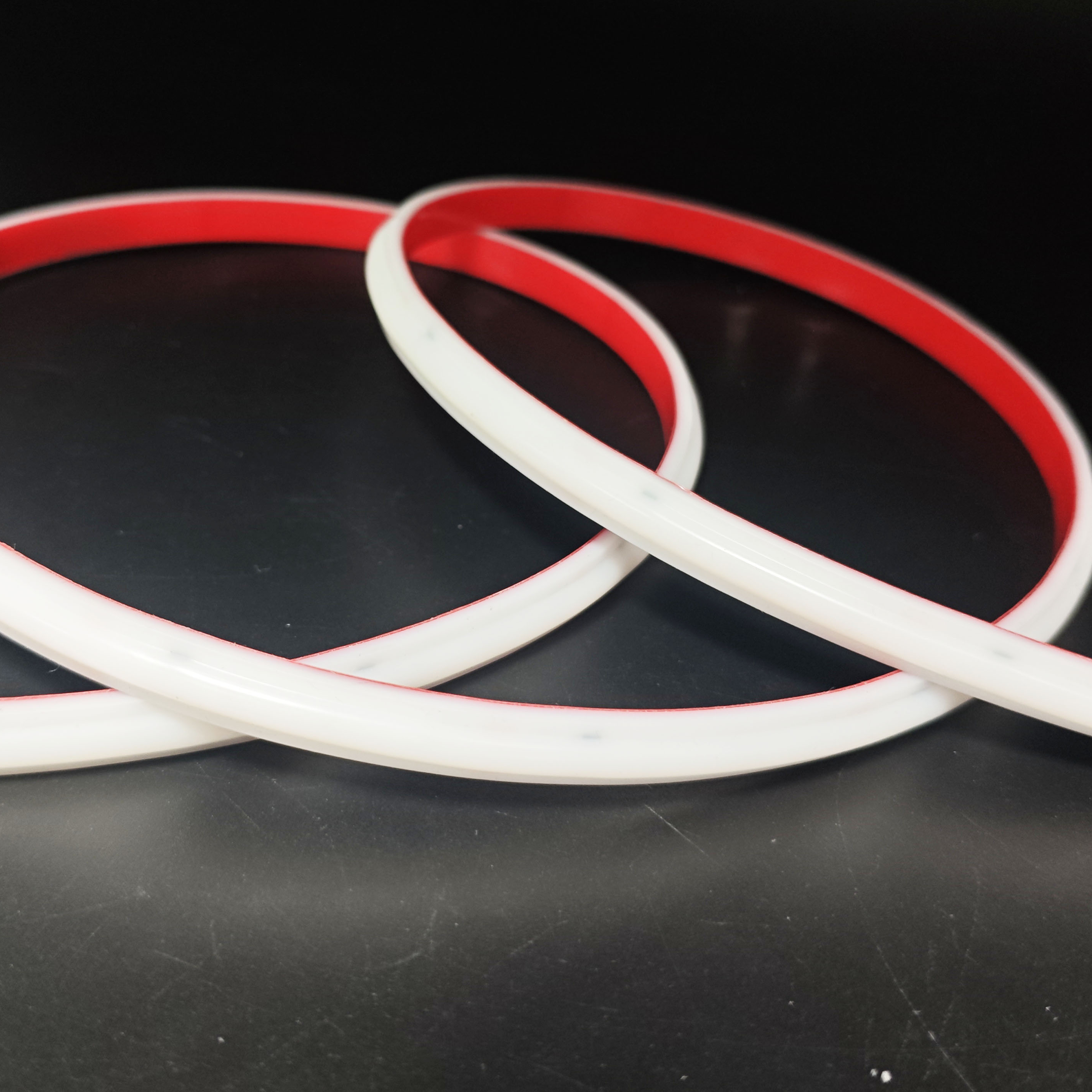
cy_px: 505
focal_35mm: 37
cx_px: 445
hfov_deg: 44.7
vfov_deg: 44.9
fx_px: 1321
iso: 250
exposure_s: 1/50
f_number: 1.6
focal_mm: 5.84
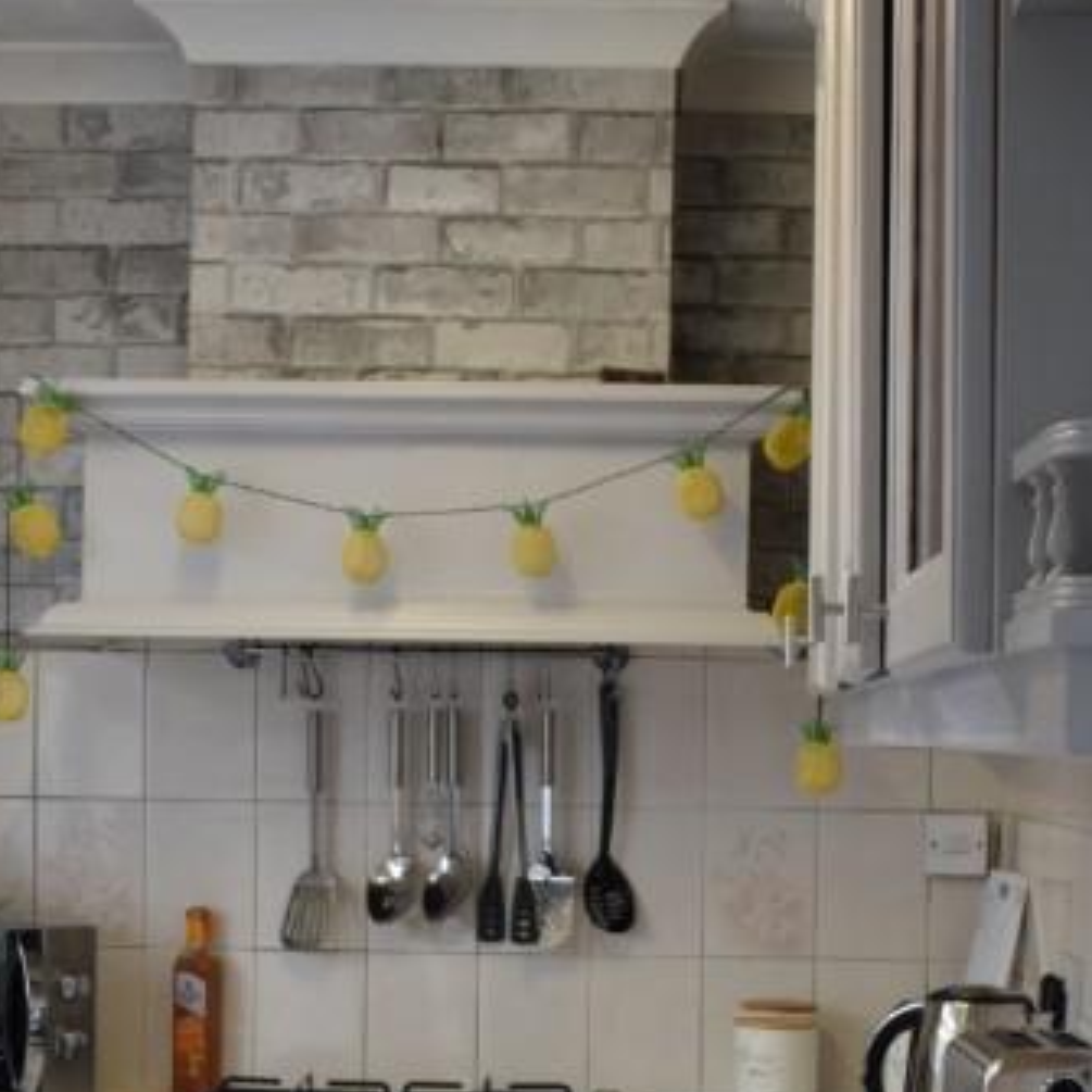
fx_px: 2784
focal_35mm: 78
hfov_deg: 22.2
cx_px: 603
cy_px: 843
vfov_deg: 22.0
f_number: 4
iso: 640
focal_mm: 20
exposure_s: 1/60
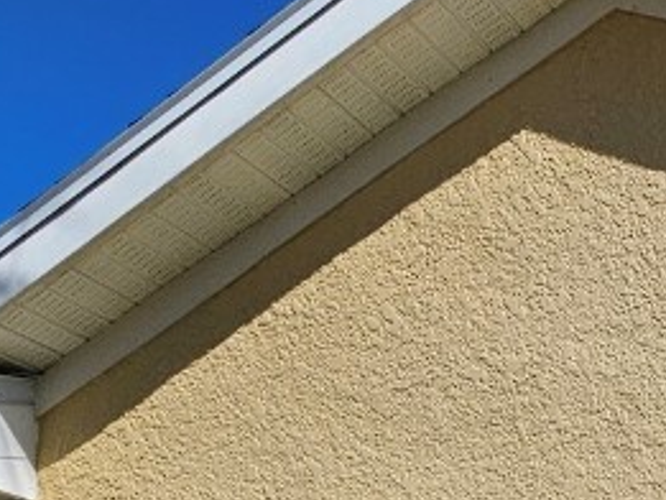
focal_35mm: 51
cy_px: 939
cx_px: 1090
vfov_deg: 19.6
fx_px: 982
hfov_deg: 24.6
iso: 50
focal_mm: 2.2
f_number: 2.2
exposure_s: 1/3778
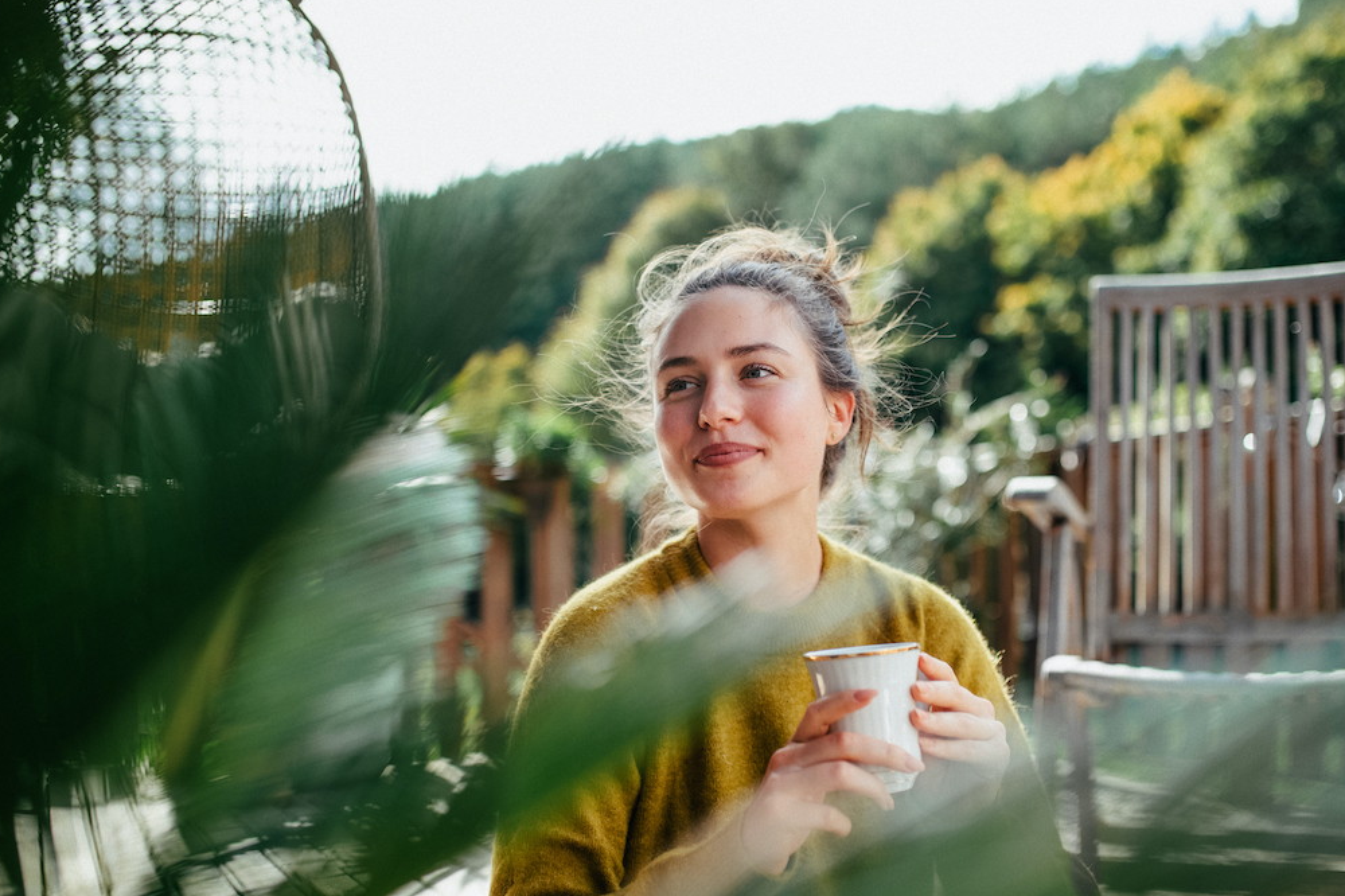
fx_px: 1569
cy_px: 486
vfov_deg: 31.9
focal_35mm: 42
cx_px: 733
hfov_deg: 46.4
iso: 200
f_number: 2
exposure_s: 1/1600
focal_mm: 35
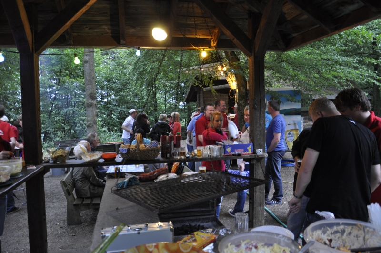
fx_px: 285
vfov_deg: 47.8
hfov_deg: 67.5
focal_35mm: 27
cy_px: 126
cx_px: 190
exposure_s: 1/15
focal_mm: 18
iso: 800
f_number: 3.5
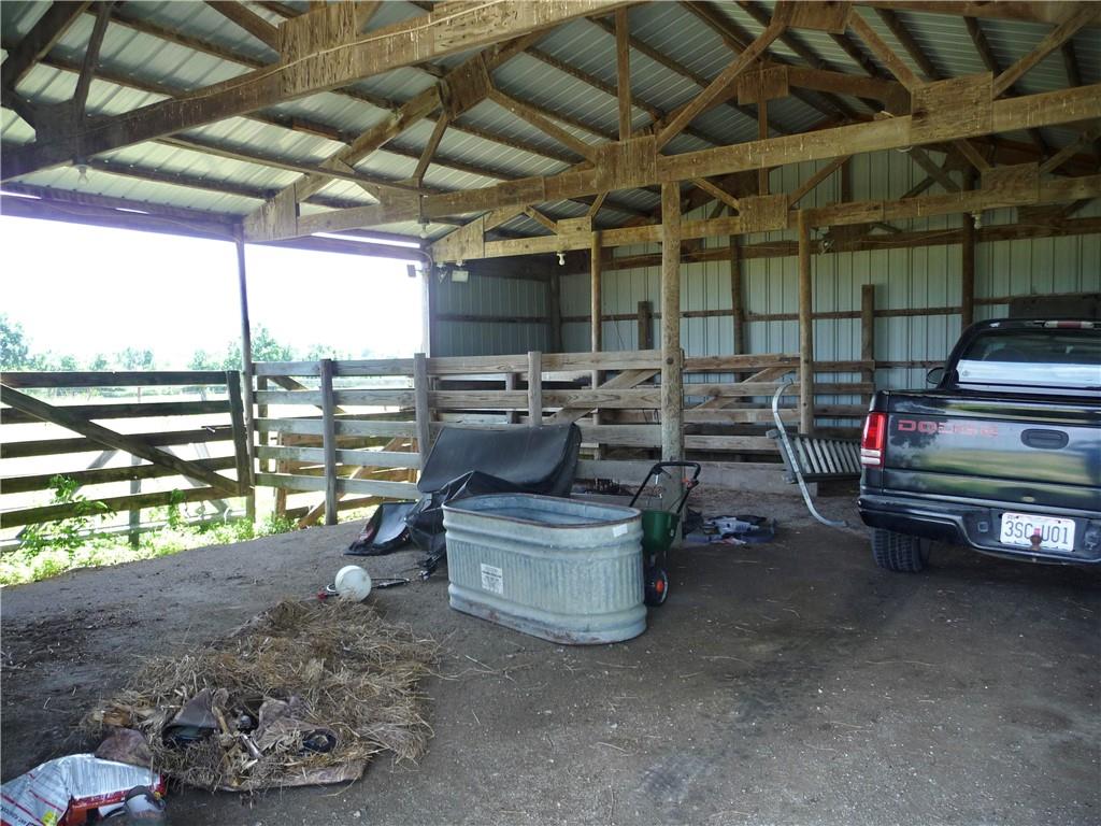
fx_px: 891
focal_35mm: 28
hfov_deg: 63.4
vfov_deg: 49.7
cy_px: 413
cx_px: 550
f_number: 3.3
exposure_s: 1/50
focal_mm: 4.7
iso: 100
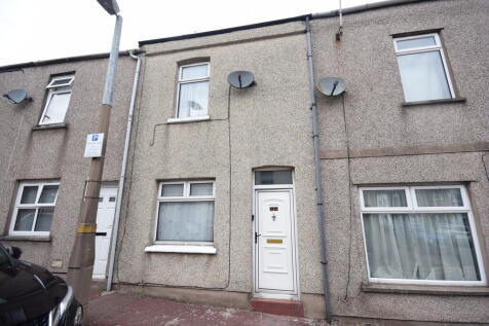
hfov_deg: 100.4
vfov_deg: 77.3
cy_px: 163
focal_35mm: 15
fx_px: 204
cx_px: 244
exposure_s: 1/250
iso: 200
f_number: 8
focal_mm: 10
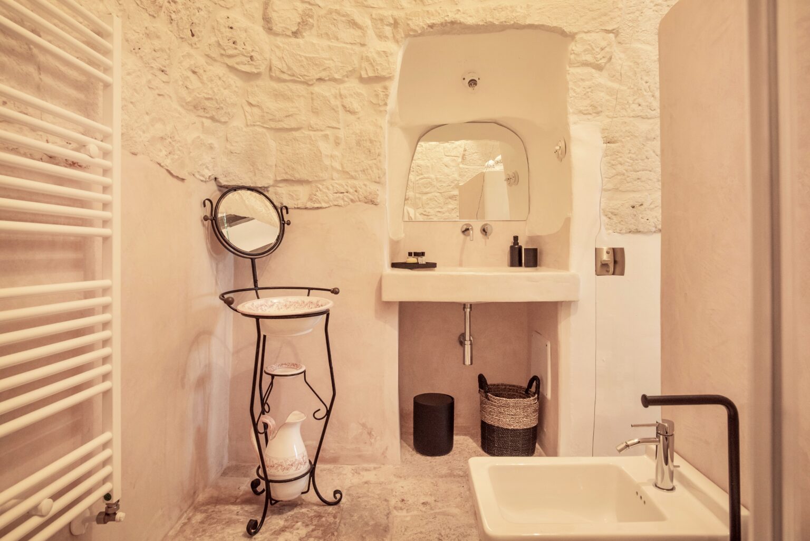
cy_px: 270
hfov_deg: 84.0
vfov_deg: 62.0
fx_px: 450
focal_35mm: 20
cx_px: 405
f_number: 8
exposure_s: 1/20
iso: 800
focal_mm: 20
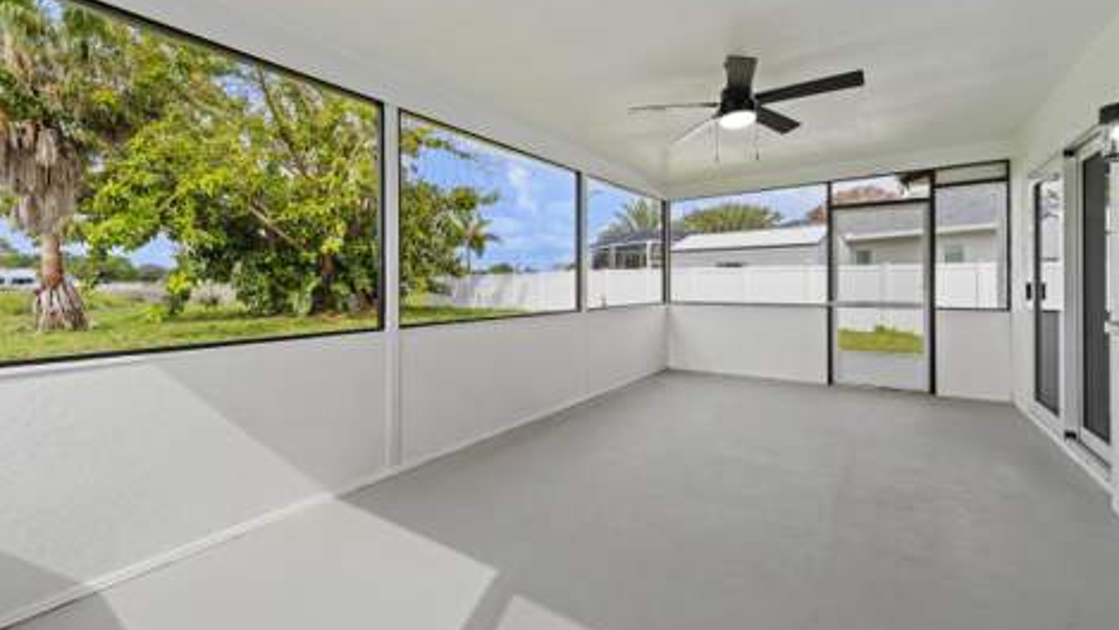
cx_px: 570
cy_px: 273
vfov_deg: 70.2
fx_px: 445
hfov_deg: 103.0
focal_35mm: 15
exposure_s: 1/100
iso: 250
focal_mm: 14
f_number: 9
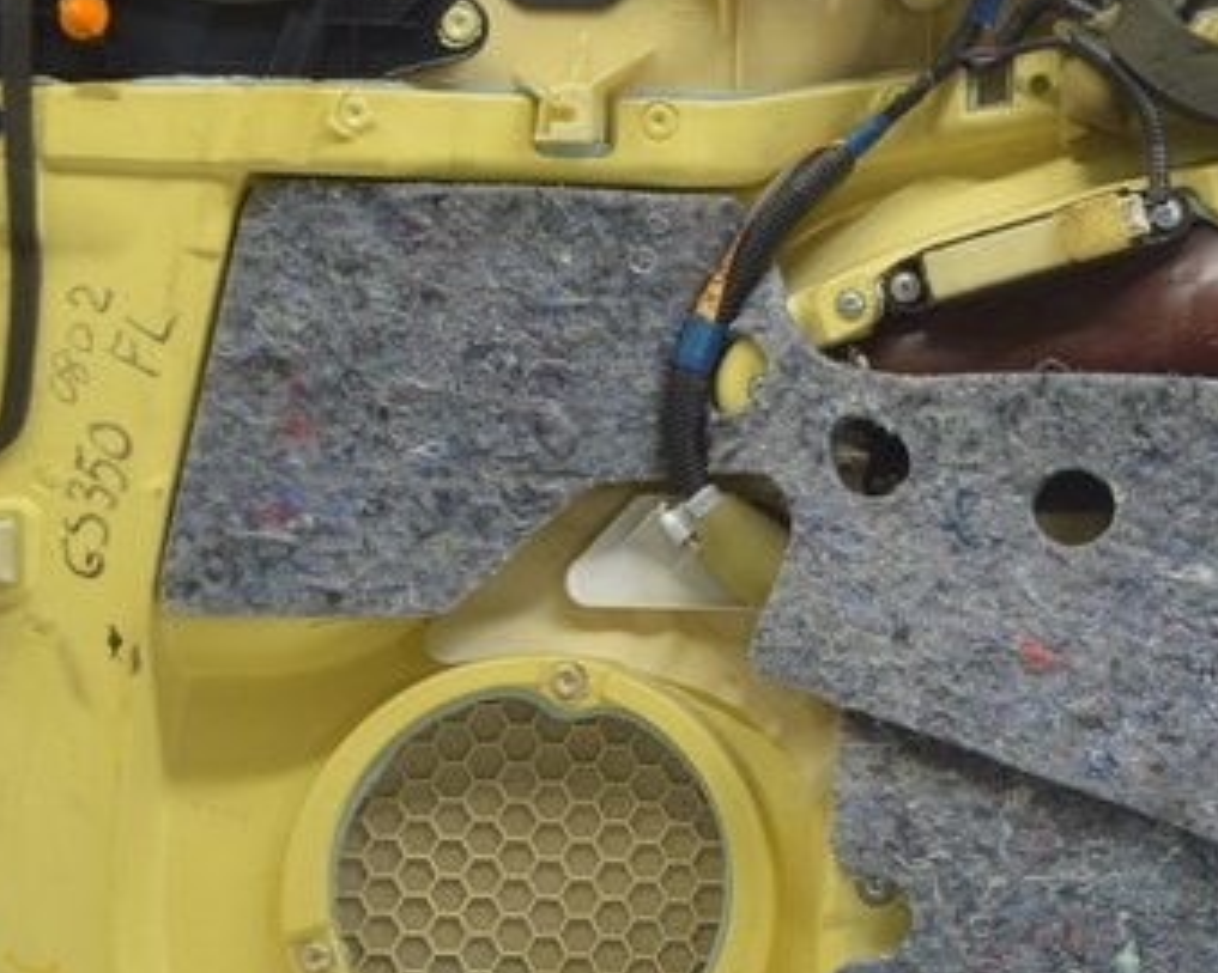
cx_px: 1110
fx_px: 3676
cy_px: 188
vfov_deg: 15.0
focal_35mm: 102
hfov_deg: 18.5
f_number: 5.6
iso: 400
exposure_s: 1/20
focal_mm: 24
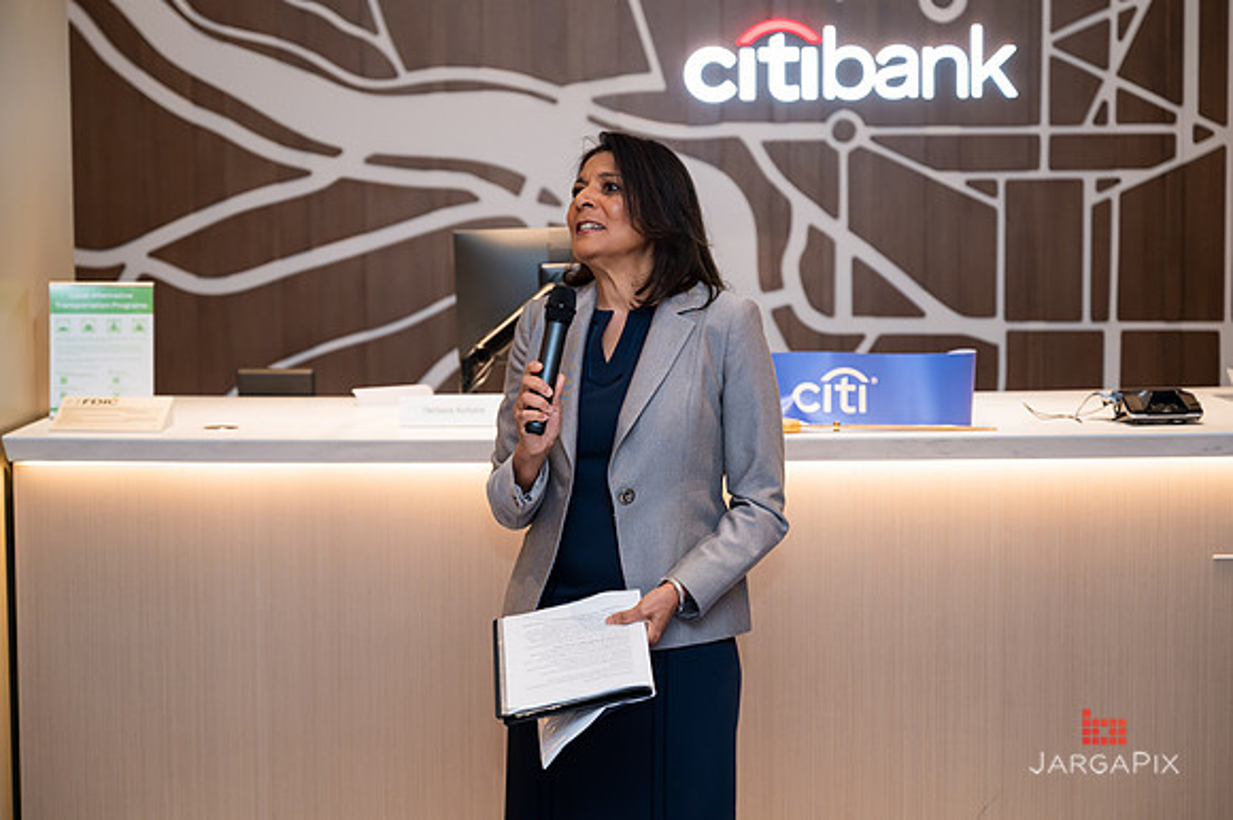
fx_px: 2528
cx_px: 614
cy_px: 390
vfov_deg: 18.4
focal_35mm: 74
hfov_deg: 27.4
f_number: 3.2
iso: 400
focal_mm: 70
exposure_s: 1/160
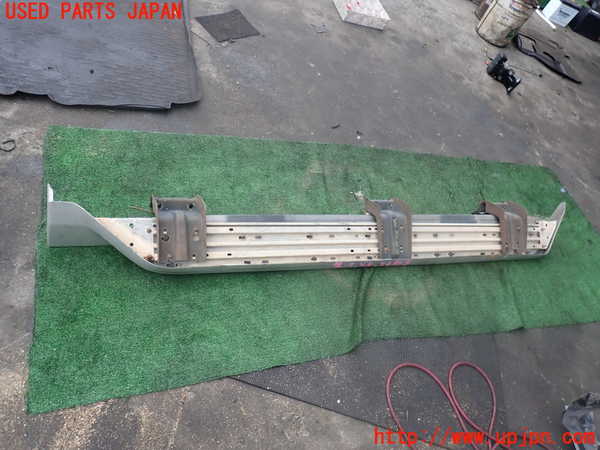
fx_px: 433
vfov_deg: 54.9
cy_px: 225
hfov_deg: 69.4
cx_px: 300
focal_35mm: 25
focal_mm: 4.5
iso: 100
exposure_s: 1/250
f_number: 2.8
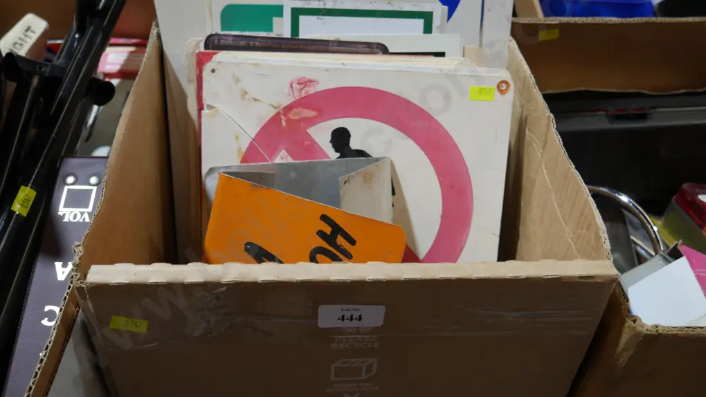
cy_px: 161
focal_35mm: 35
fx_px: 655
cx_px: 352
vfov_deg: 33.6
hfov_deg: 56.6
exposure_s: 1/60
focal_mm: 16
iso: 200
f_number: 3.6
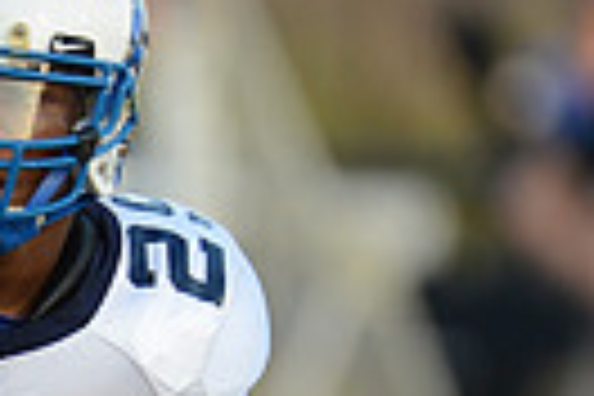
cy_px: 700
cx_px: -225
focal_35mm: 2414
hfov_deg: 0.9
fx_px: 39828
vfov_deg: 0.6
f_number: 4
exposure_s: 1/800
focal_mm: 550
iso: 1000
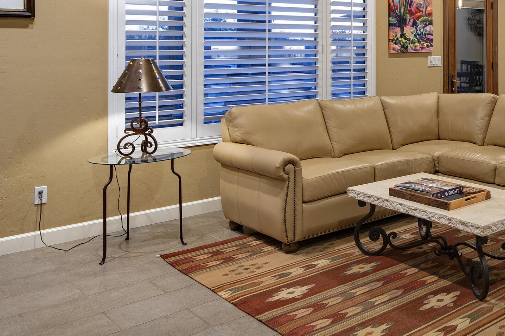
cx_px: 488
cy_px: 70
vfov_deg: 33.3
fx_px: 547
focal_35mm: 39
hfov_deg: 43.5
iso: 200
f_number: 9
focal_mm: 20
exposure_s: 1.3
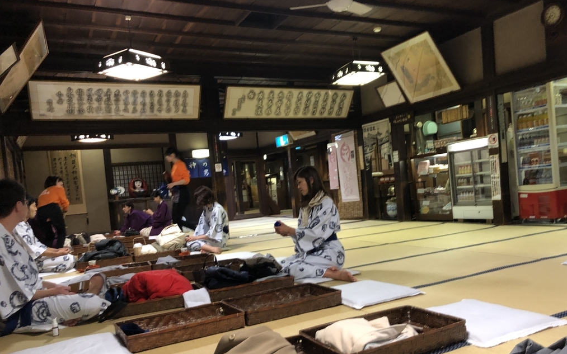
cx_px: 286
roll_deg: +5.3
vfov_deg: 41.6
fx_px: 464
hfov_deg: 62.9
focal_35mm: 30
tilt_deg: -2.3
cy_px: 211
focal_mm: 4
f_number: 1.8
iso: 100
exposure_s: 1/15
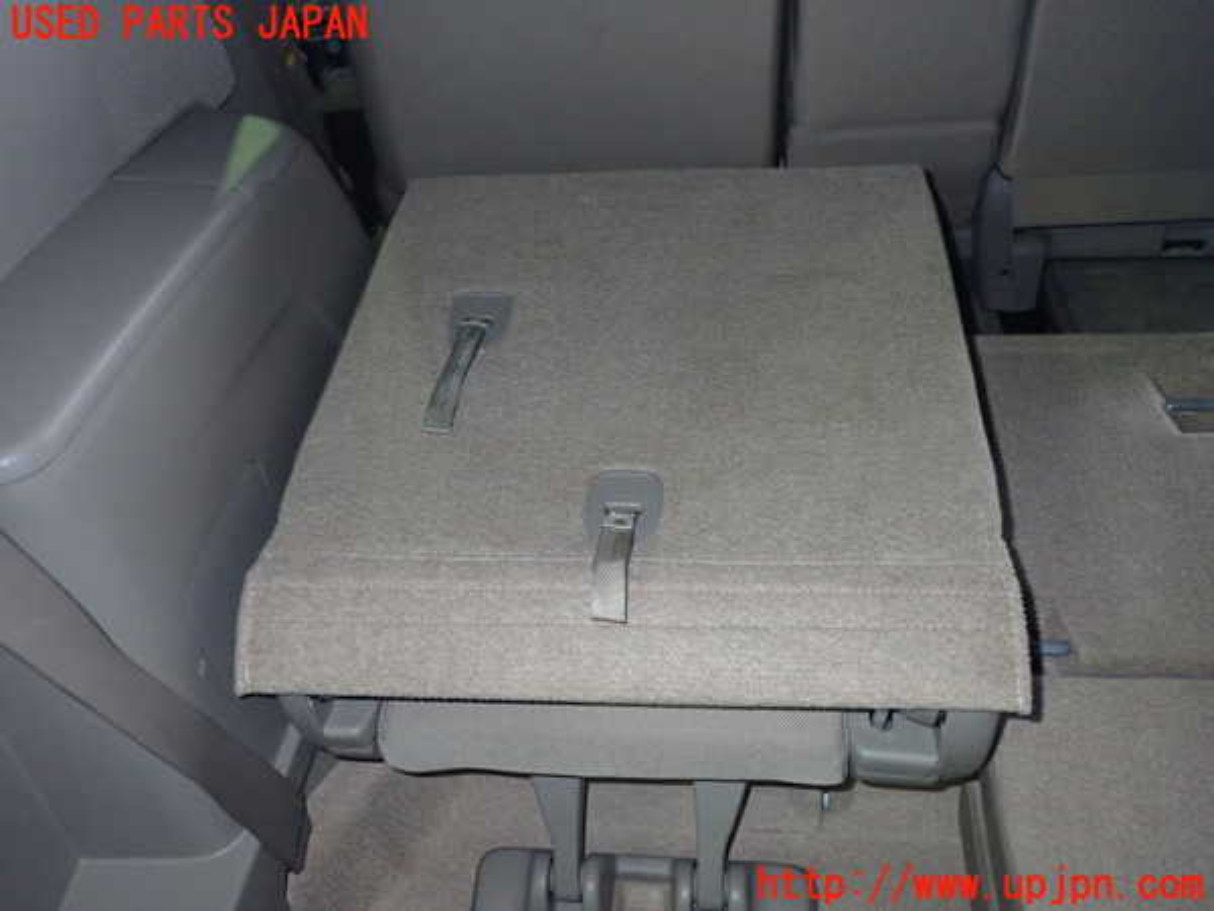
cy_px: 456
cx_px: 607
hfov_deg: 60.0
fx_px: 1052
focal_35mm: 30
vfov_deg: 46.8
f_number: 6.3
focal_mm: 5.4
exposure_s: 1/30
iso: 800
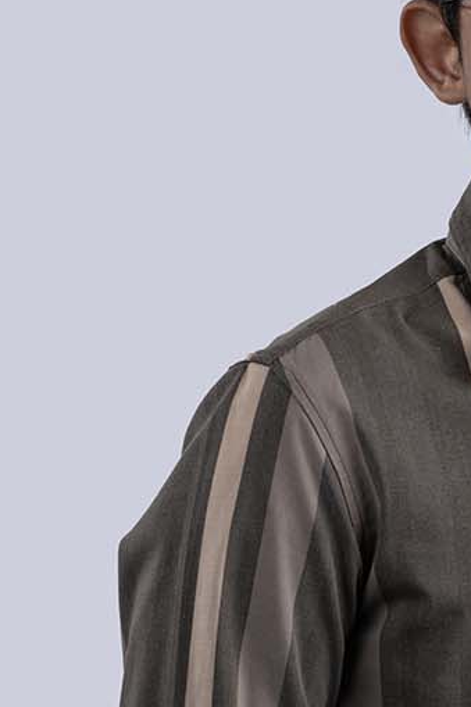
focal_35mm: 297
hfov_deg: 4.6
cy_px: 685
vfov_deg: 6.9
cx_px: 529
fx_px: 5832
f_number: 11
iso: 80
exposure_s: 1/200
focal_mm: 105
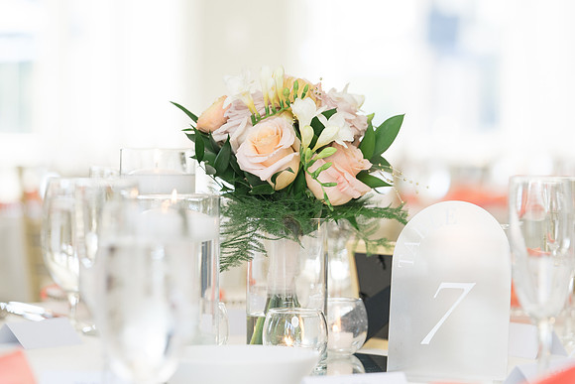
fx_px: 1992
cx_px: 288
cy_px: 192
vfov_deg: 11.0
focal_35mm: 125
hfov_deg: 16.4
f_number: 4
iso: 800
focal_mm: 121
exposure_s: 1/250
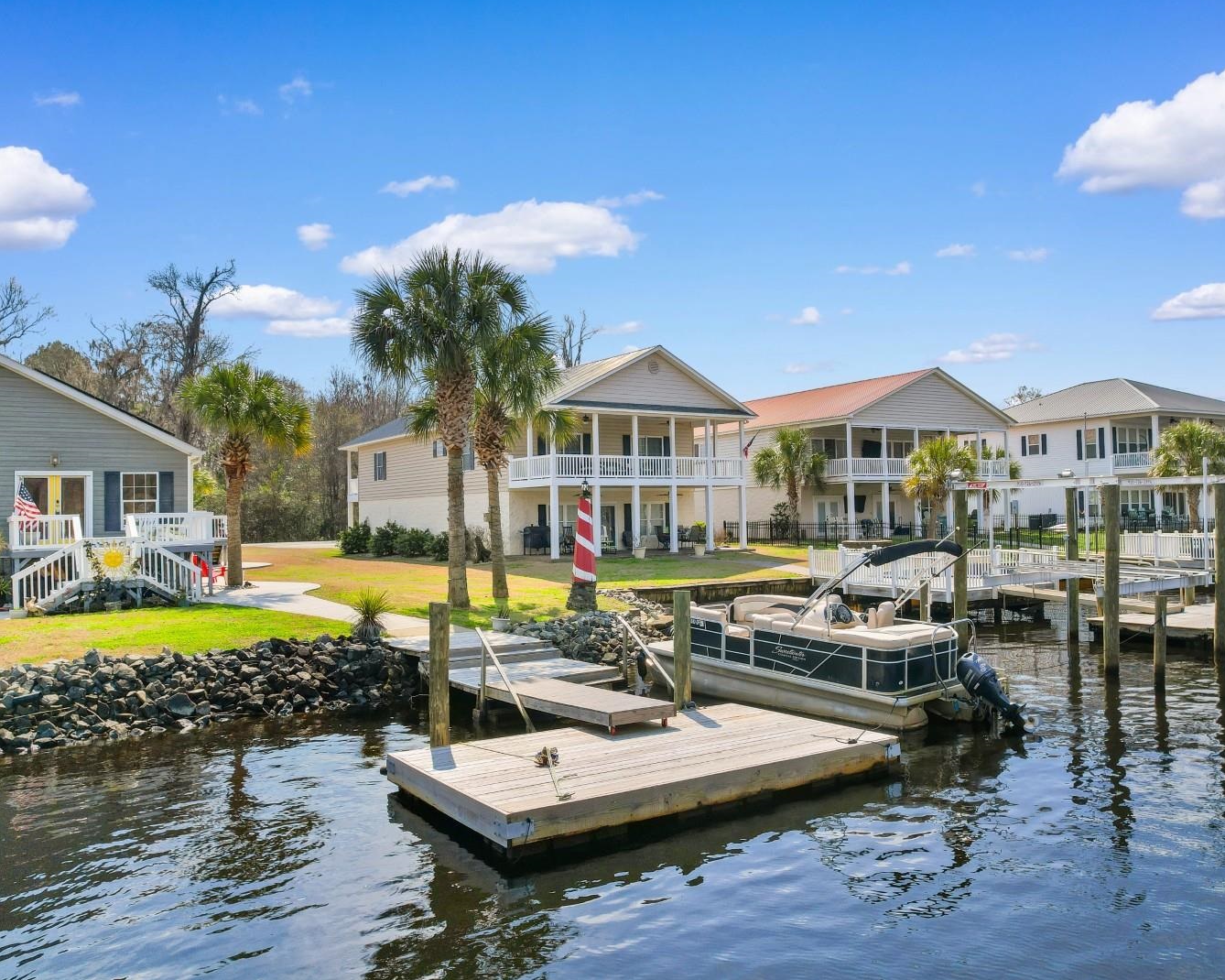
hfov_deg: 68.0
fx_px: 906
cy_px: 486
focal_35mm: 25
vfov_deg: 56.8
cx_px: 653
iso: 100
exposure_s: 1/1000
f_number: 2.8
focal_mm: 8.38
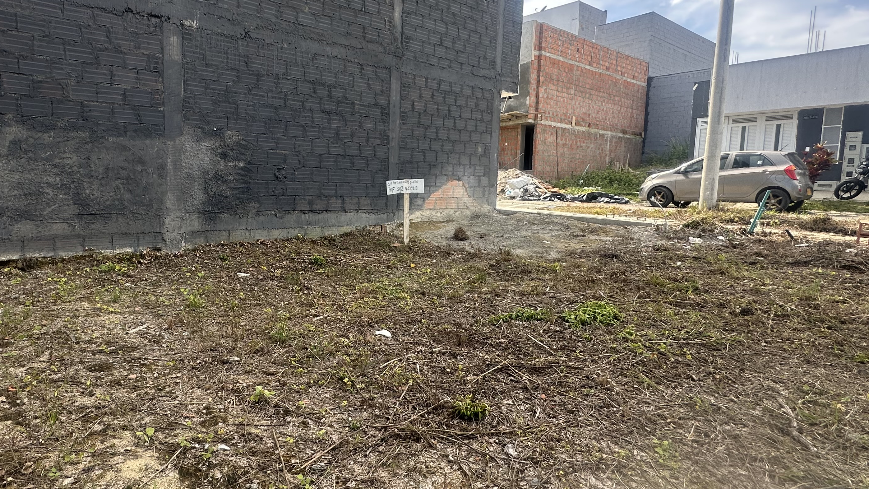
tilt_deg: -4.1
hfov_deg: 79.9
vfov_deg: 51.5
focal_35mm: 22
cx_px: 332
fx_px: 507
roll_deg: -1.0
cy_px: 233
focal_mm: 2.22
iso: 40
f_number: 2.2
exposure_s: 1/315
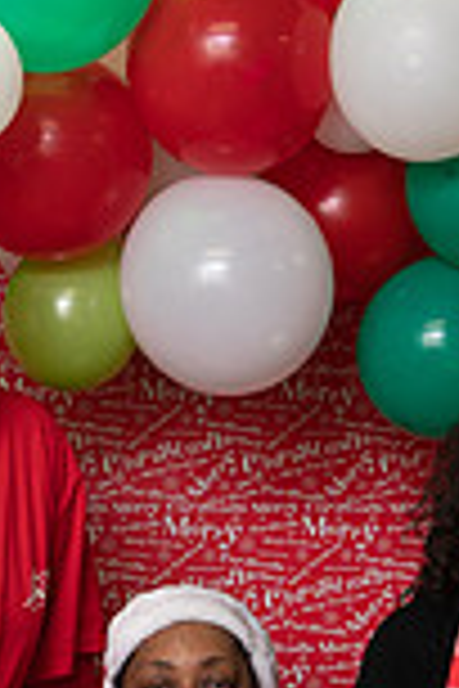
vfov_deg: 14.6
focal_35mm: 135
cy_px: 850
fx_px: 2582
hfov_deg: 10.2
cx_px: 162
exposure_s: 1/80
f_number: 5
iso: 400
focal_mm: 46
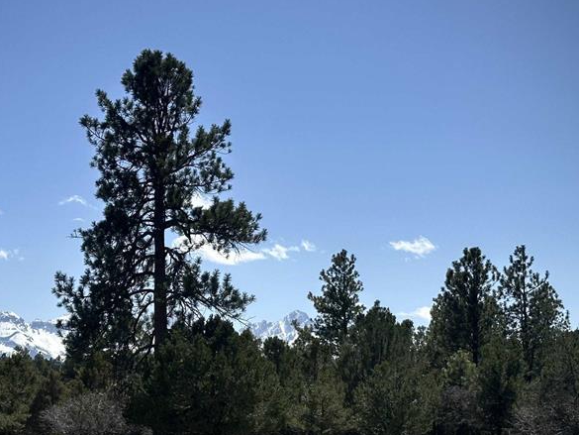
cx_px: 216
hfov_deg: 23.2
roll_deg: -1.0
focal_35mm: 84
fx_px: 1405
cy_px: 313
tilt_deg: +5.2
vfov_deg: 17.5
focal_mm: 6.86
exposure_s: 1/5882
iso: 64
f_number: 1.78
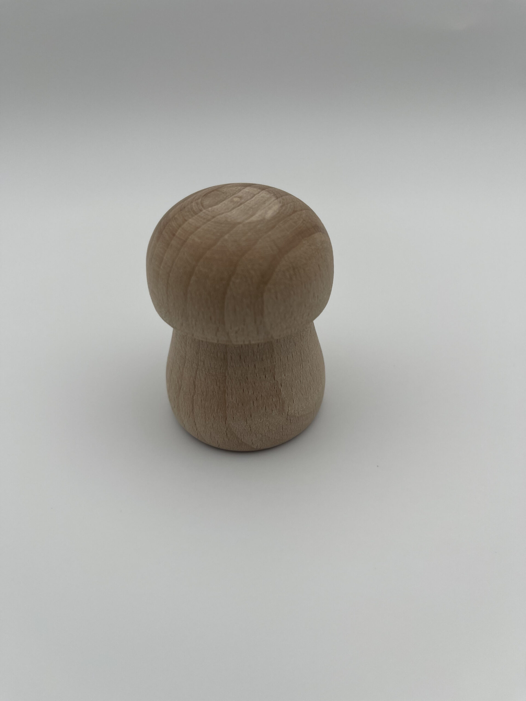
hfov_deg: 54.9
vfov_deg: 69.4
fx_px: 507
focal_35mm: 25
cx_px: 263
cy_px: 350
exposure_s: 1/155
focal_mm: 5.1
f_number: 1.6
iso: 32
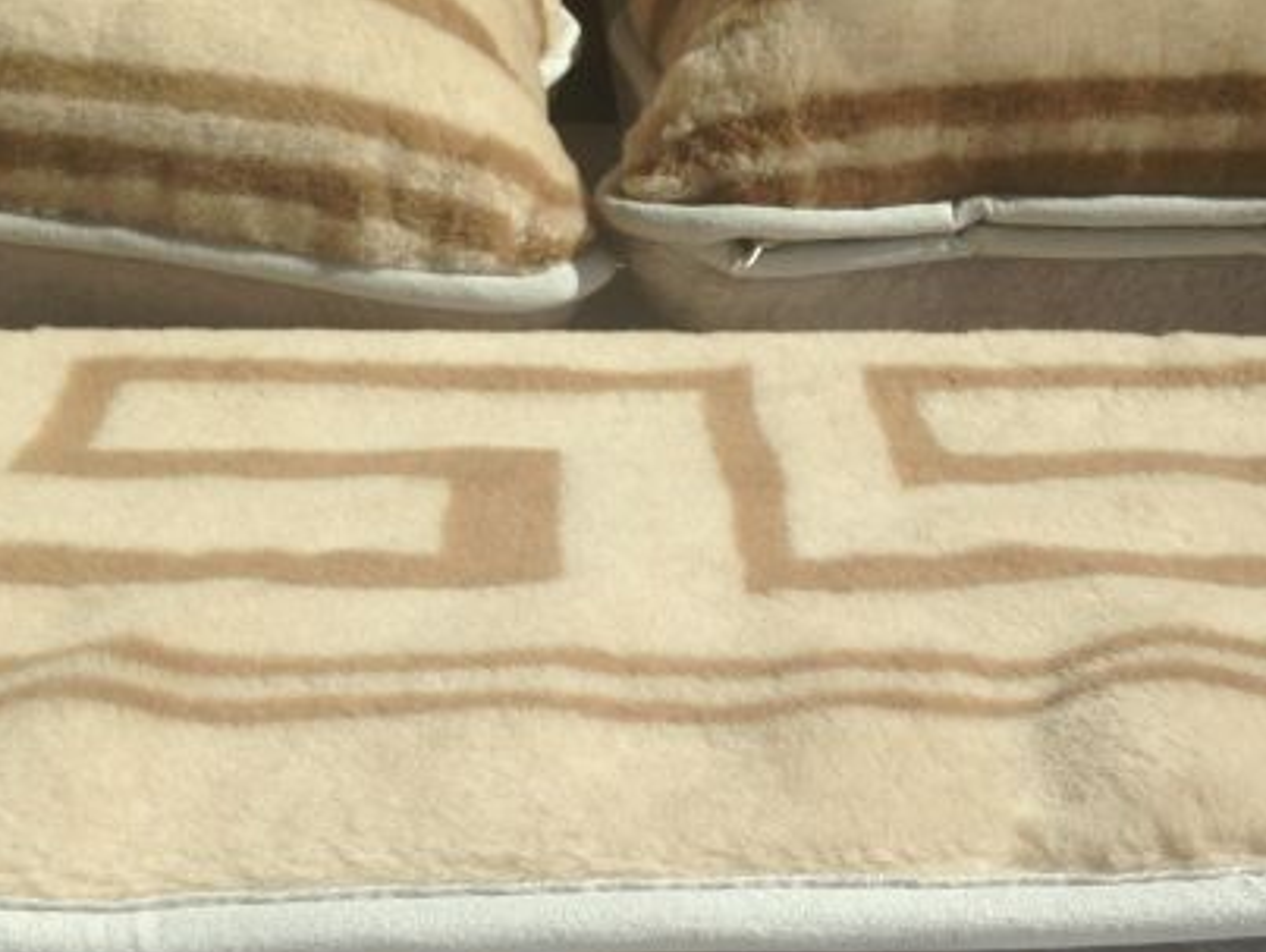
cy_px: 679
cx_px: 674
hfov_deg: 33.2
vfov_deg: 25.1
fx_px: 2123
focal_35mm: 58
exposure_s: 1/2262
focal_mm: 4.13
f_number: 2.4
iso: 50
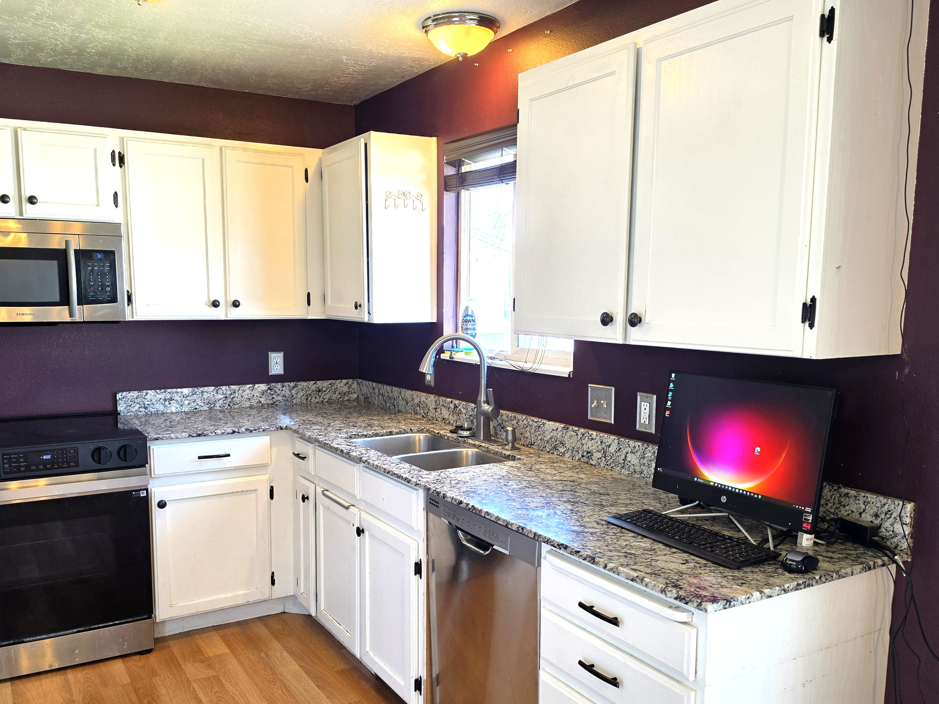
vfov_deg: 48.0
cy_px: 420
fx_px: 787
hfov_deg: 61.6
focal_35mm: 29
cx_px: 440
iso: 64
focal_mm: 6.5
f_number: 1.4
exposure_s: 1/120
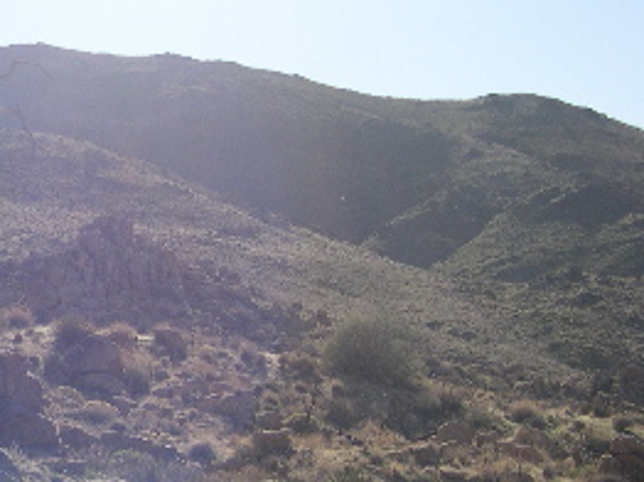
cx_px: -86
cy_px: 226
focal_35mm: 93
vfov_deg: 15.9
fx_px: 1729
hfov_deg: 20.0
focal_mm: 8
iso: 100
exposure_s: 1/279
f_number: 7.6
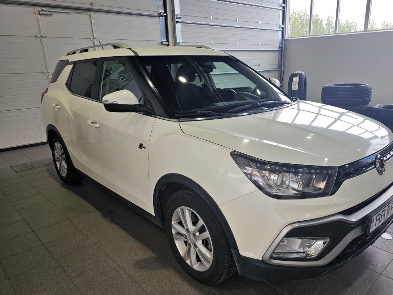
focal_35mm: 27
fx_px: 307
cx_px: 230
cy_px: 159
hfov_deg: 64.9
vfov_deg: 51.3
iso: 20
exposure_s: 1/100
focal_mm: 6.3
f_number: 1.7
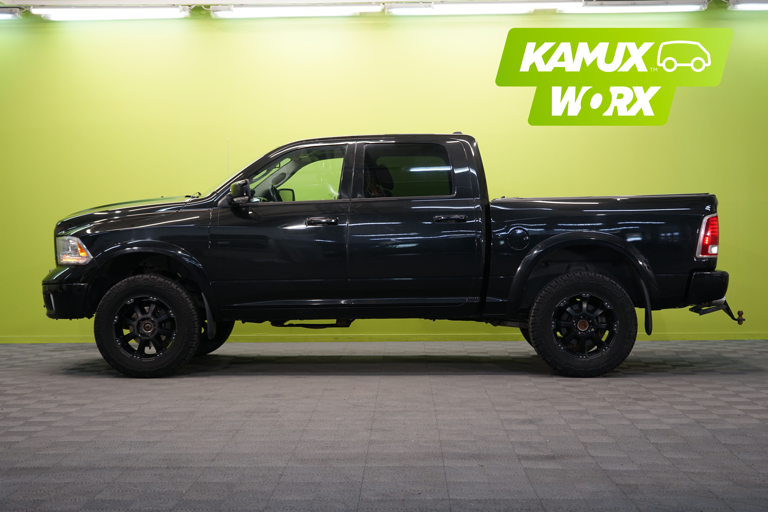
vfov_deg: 23.4
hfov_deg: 34.5
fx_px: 1237
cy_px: 256
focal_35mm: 58
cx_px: 384
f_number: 5
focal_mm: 58
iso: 400
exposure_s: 1/30
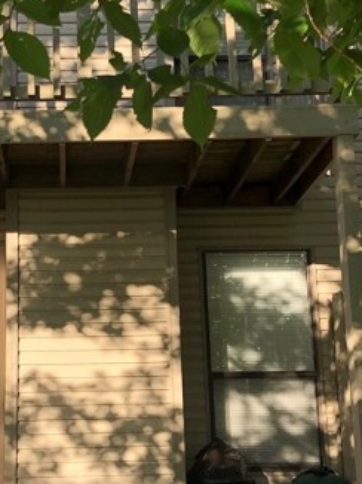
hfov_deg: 22.0
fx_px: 921
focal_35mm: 66
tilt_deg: +12.5
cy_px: 264
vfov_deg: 29.4
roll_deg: +1.1
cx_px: 93
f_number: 1.8
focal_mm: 4
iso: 20
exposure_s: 1/565
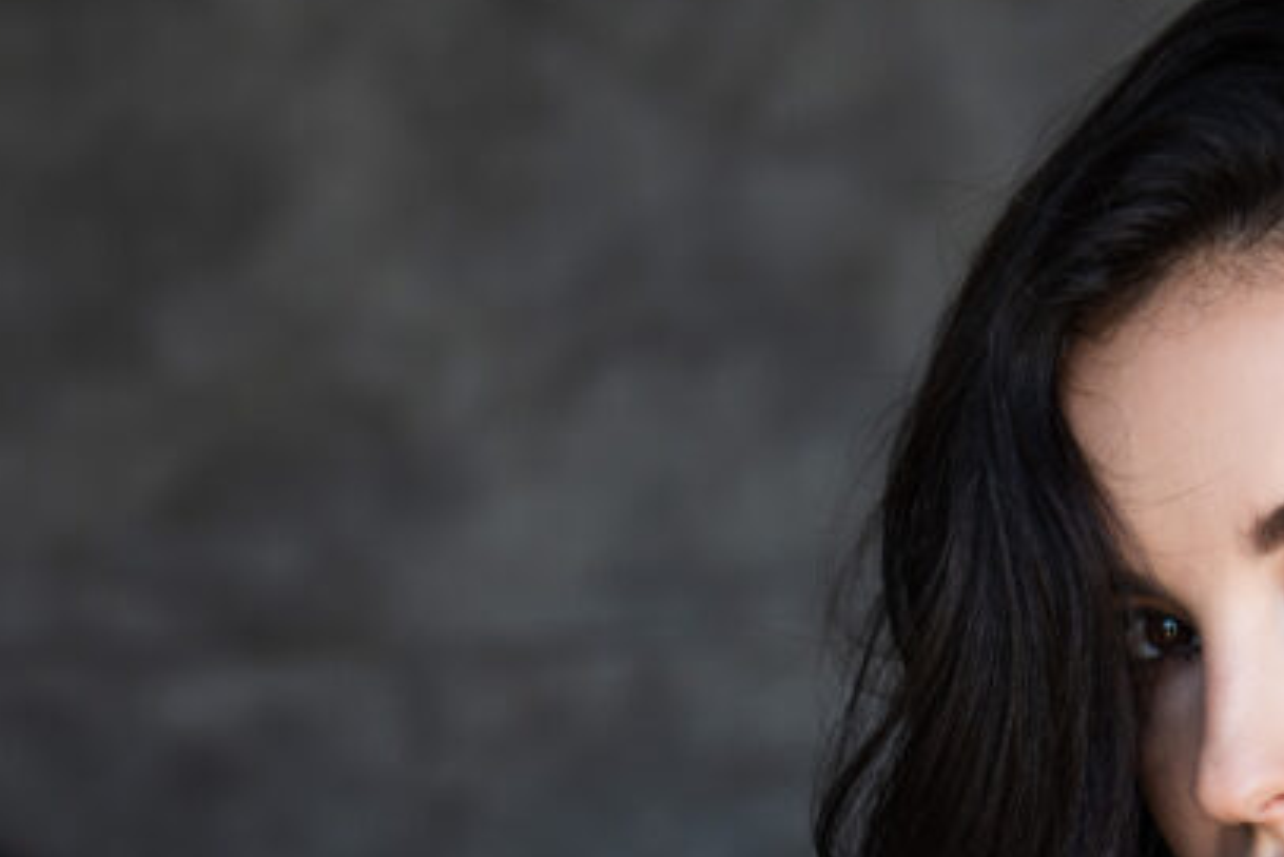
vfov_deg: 10.7
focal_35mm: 126
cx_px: 784
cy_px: 1058
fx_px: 4495
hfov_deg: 16.2
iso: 200
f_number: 4
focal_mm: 50
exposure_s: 1/160
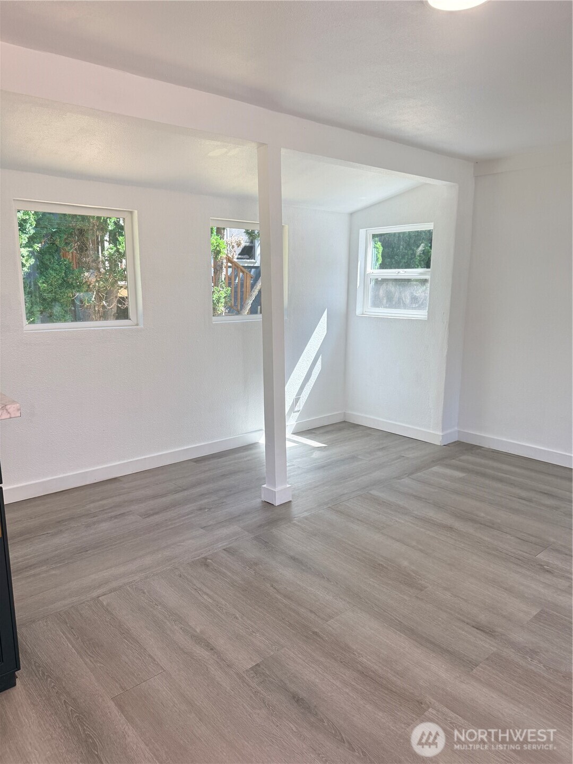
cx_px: 286
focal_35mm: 24
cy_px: 382
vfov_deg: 71.6
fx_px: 530
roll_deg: -0.8
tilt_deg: -10.9
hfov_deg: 56.8
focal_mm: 6.76
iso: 100
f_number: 1.78
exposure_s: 1/387
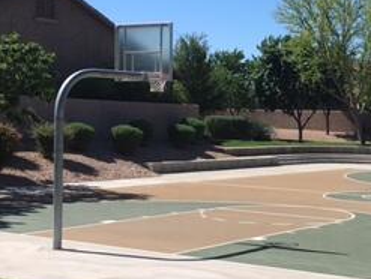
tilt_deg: -0.2
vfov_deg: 19.7
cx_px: 359
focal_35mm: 75
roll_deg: -1.9
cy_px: 152
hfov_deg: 24.9
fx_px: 805
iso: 25
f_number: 2.2
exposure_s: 1/1748
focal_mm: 4.15
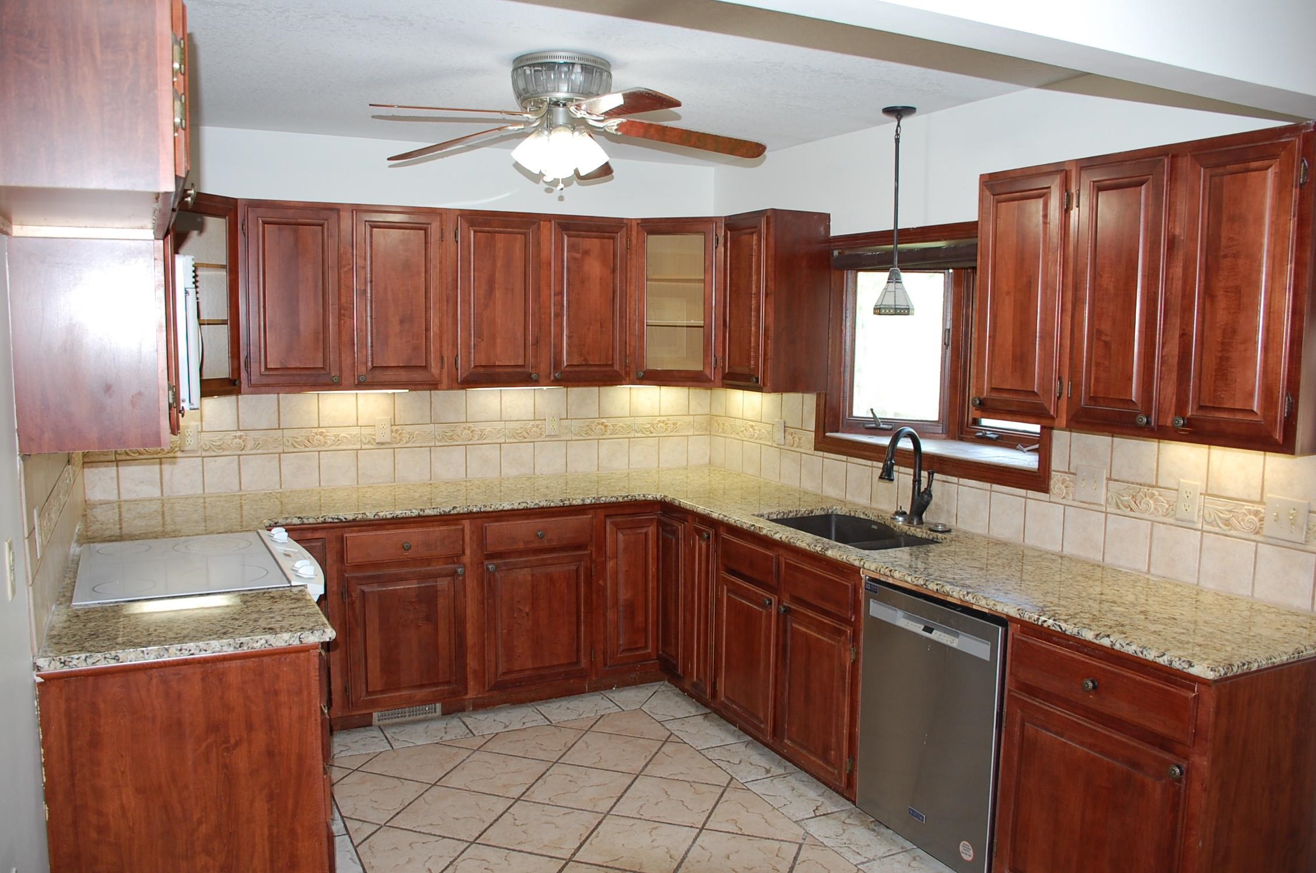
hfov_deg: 67.5
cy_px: 436
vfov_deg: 47.8
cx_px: 658
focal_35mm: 27
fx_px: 985
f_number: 3.5
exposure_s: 1/60
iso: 400
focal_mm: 18
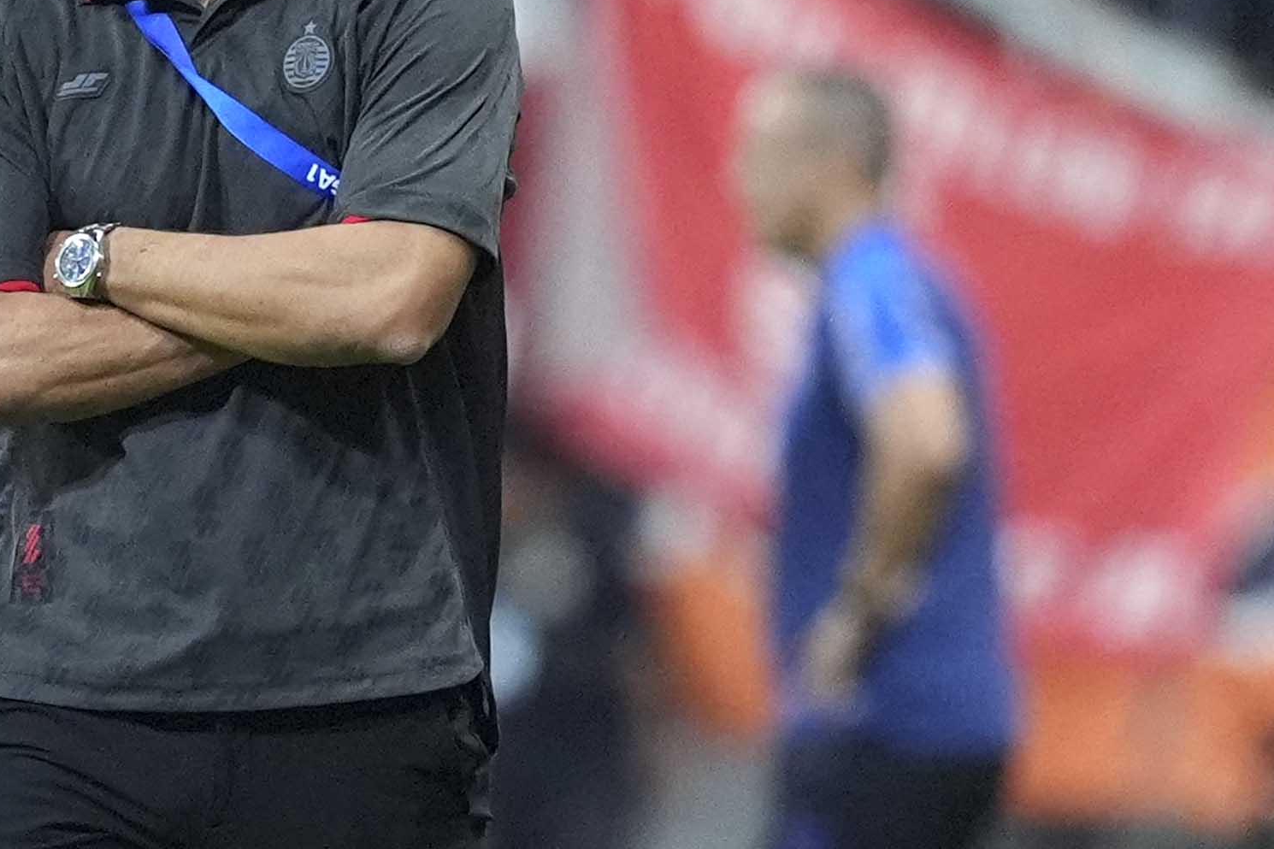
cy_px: 972
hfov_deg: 1.7
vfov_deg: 1.1
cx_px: 207
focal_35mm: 1208
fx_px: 42742
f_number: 2.8
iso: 4000
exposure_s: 1/1250
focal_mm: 300
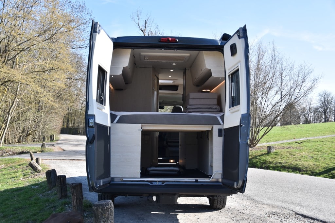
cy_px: 112
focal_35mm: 42
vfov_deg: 31.9
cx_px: 168
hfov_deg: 46.4
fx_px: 391
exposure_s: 1/640
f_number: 4
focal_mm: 28
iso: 200
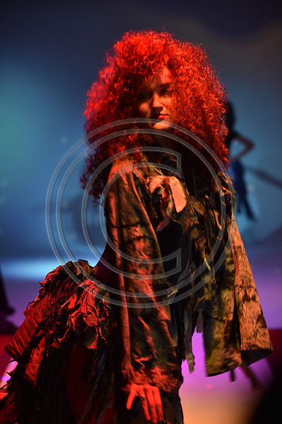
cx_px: 141
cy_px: 212
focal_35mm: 92
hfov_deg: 14.8
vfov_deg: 22.2
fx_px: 1082
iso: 500
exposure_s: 1/160
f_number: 3.2
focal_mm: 92
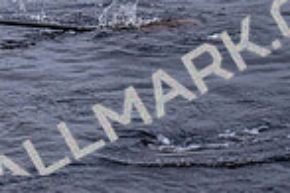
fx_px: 6371
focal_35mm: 791
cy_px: -162
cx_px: -227
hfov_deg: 2.6
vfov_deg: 1.7
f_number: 2.8
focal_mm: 200
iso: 800
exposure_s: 1/2000
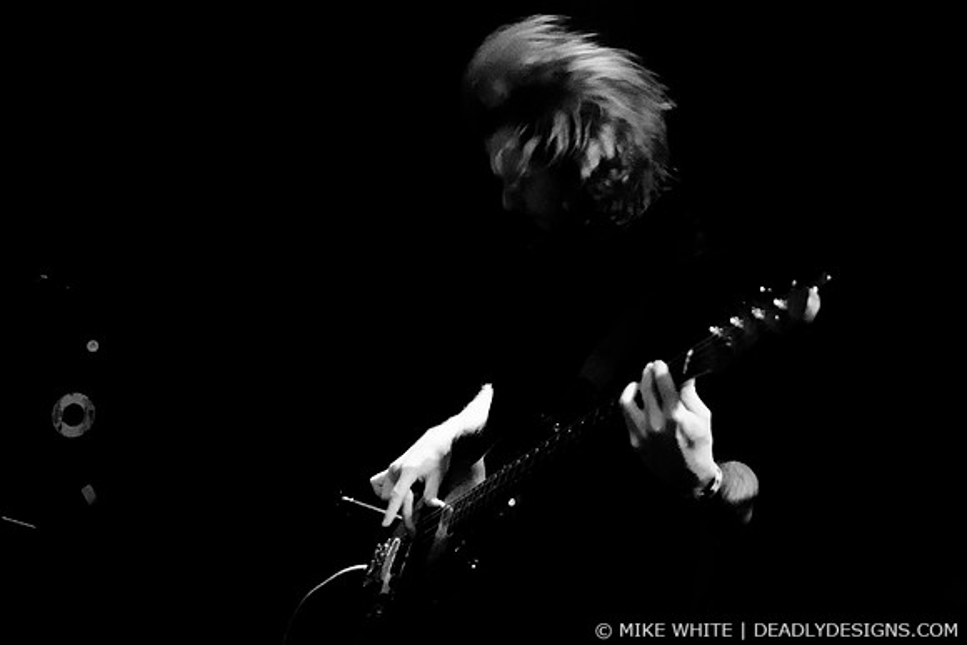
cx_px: 484
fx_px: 1209
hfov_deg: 43.6
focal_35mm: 45
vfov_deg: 29.9
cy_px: 322
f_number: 1.8
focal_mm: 30
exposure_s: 1/125
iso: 2000
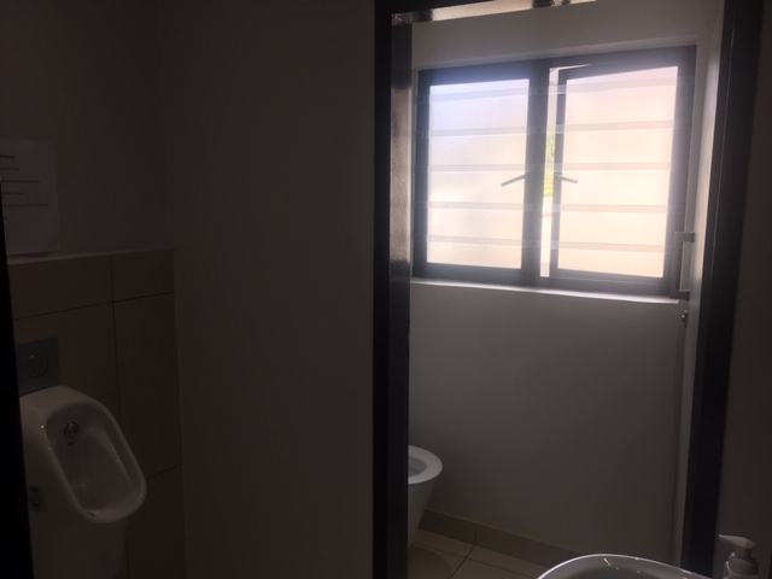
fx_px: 647
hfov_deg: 61.7
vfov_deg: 48.2
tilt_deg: -9.4
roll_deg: +0.7
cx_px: 386
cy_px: 290
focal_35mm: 29
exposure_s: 1/100
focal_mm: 4.15
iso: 25
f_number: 2.2
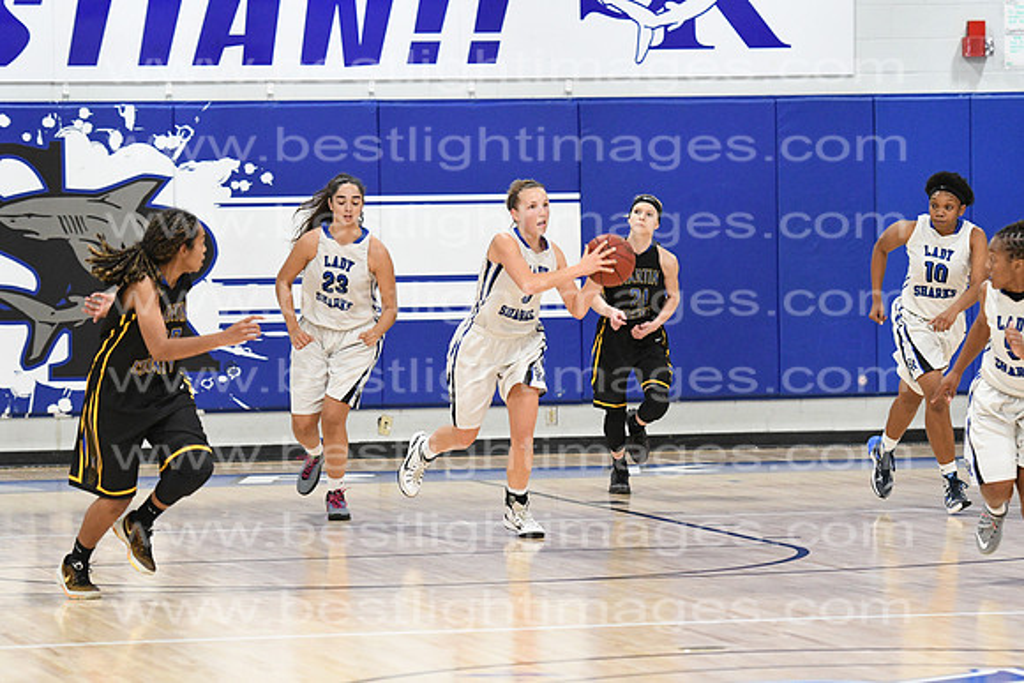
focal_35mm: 183
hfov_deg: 11.2
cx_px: 512
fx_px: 5206
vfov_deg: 7.5
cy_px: 342
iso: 5000
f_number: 3.5
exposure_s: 1/640
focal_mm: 122
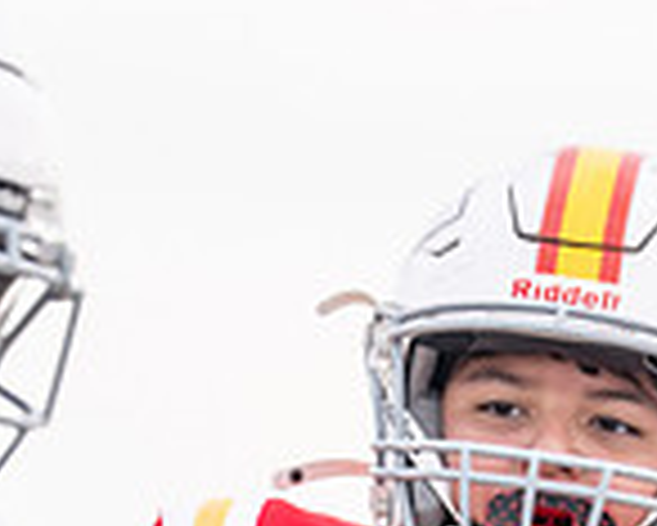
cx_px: 615
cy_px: 624
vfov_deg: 1.6
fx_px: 19185
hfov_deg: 2.0
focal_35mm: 986
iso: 160
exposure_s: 1/1250
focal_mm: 173
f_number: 2.8
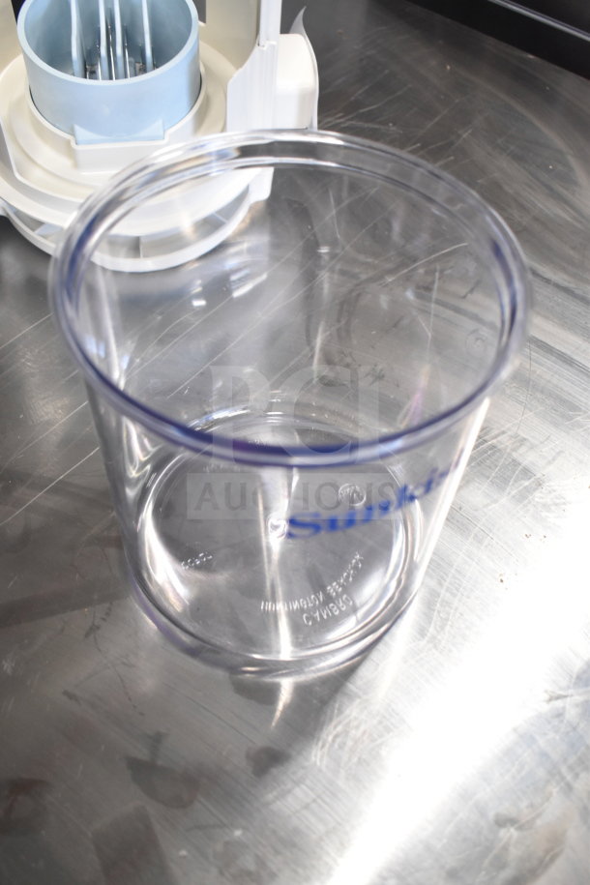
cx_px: 295
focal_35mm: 34
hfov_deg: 38.4
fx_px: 848
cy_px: 442
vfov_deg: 55.1
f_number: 3.8
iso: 1400
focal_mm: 23
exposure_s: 1/40
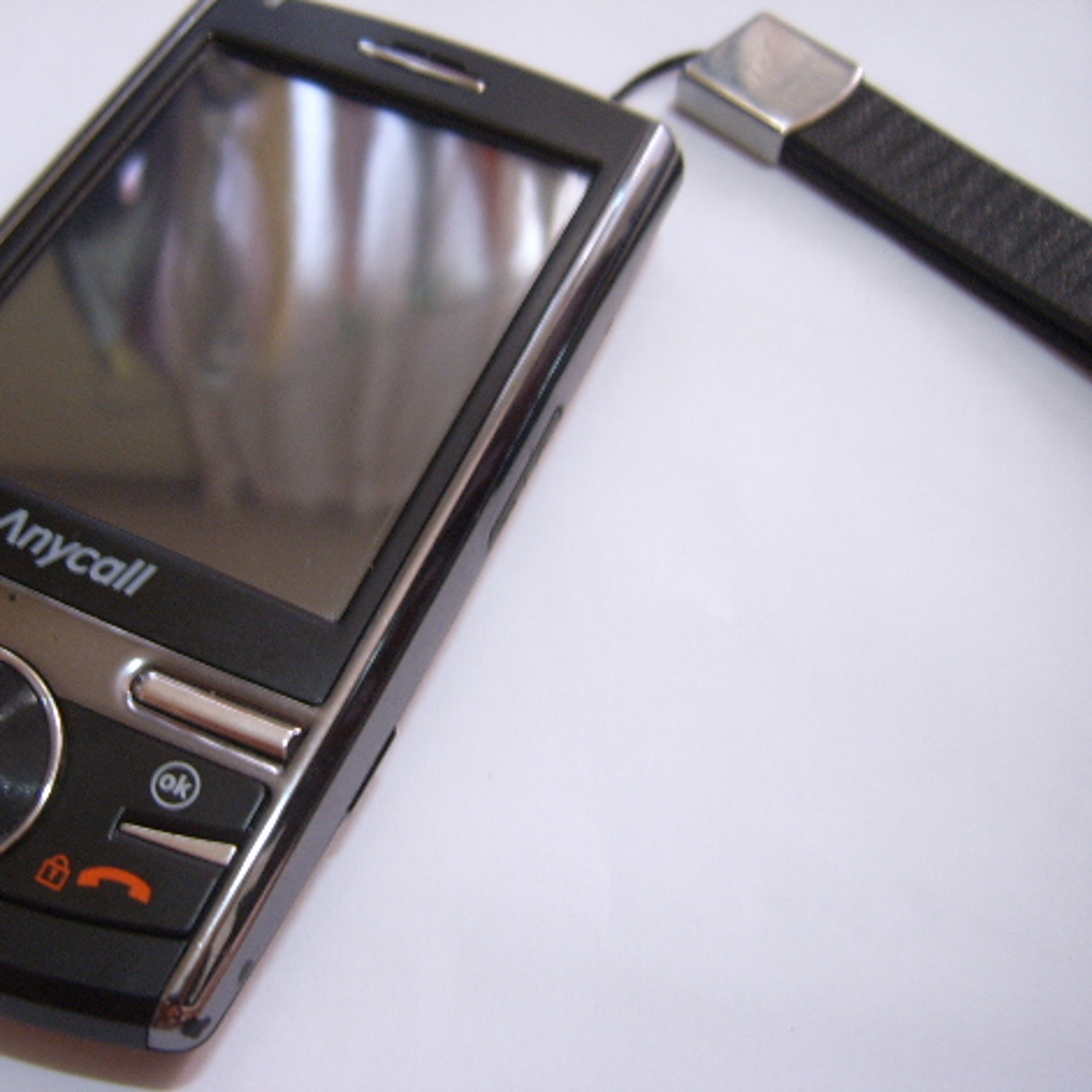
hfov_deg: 39.8
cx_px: 410
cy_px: 554
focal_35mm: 42
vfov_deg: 40.0
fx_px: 1499
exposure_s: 1/10
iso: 100
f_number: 2.8
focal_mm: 5.8
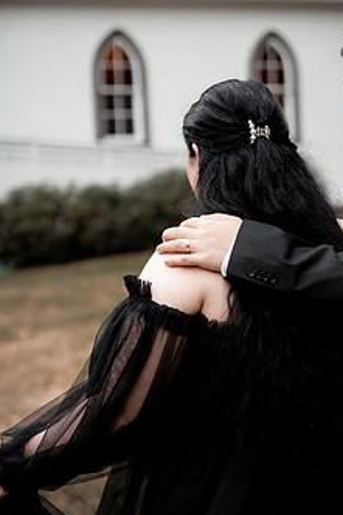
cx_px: 223
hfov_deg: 14.4
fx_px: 1359
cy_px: 289
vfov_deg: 21.5
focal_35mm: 95
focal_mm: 70
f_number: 2.8
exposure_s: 1/1600
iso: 400
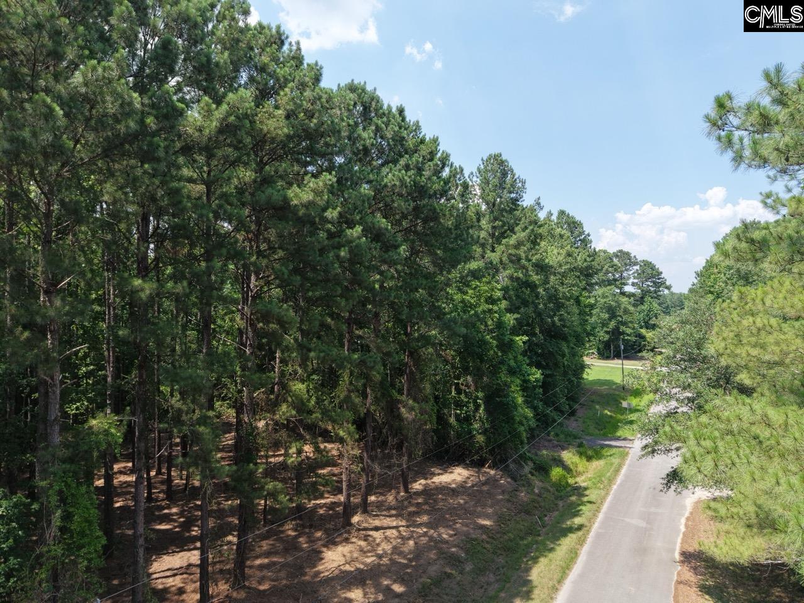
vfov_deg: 56.8
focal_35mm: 24
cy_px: 302
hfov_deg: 71.6
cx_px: 402
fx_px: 557
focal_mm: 8.67
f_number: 1.8
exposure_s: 1/2000
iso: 220
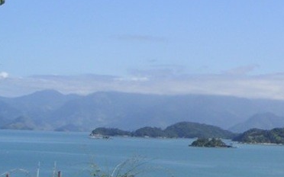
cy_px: 69
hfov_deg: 17.6
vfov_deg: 11.8
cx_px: 371
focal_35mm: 111
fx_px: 859
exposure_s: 1/180
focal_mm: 6
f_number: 6.7
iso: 50
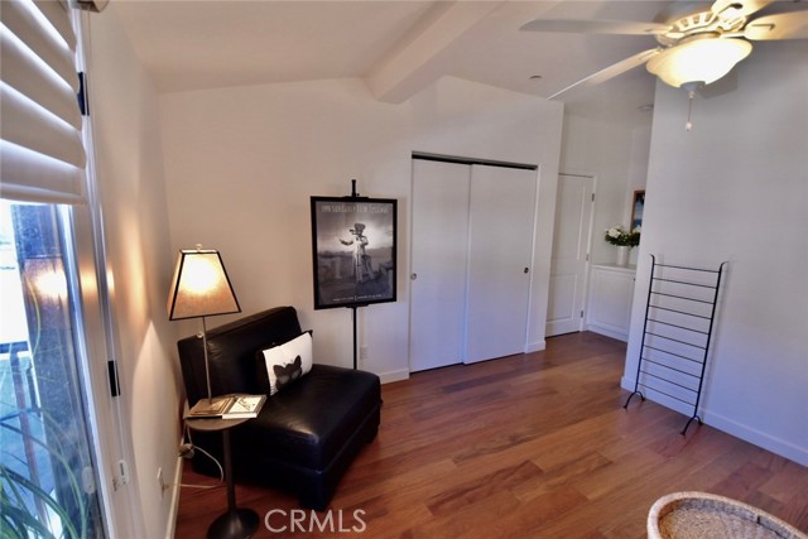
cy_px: 270
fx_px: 337
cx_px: 404
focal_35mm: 15
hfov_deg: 100.4
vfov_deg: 77.4
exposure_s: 1/60
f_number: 4
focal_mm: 10
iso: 450
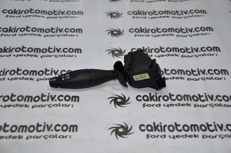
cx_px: 116
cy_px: 76
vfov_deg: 17.5
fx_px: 500
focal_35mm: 78
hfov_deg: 26.0
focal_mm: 52
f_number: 5
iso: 200
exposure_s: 1/60
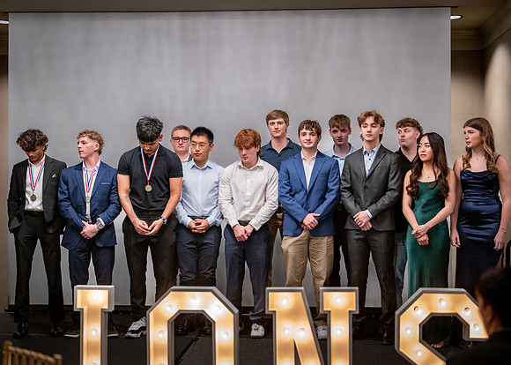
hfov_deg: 36.2
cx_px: 265
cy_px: 183
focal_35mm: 54
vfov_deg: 26.3
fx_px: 781
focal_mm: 50
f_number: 1.2
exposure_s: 1/320
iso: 1600
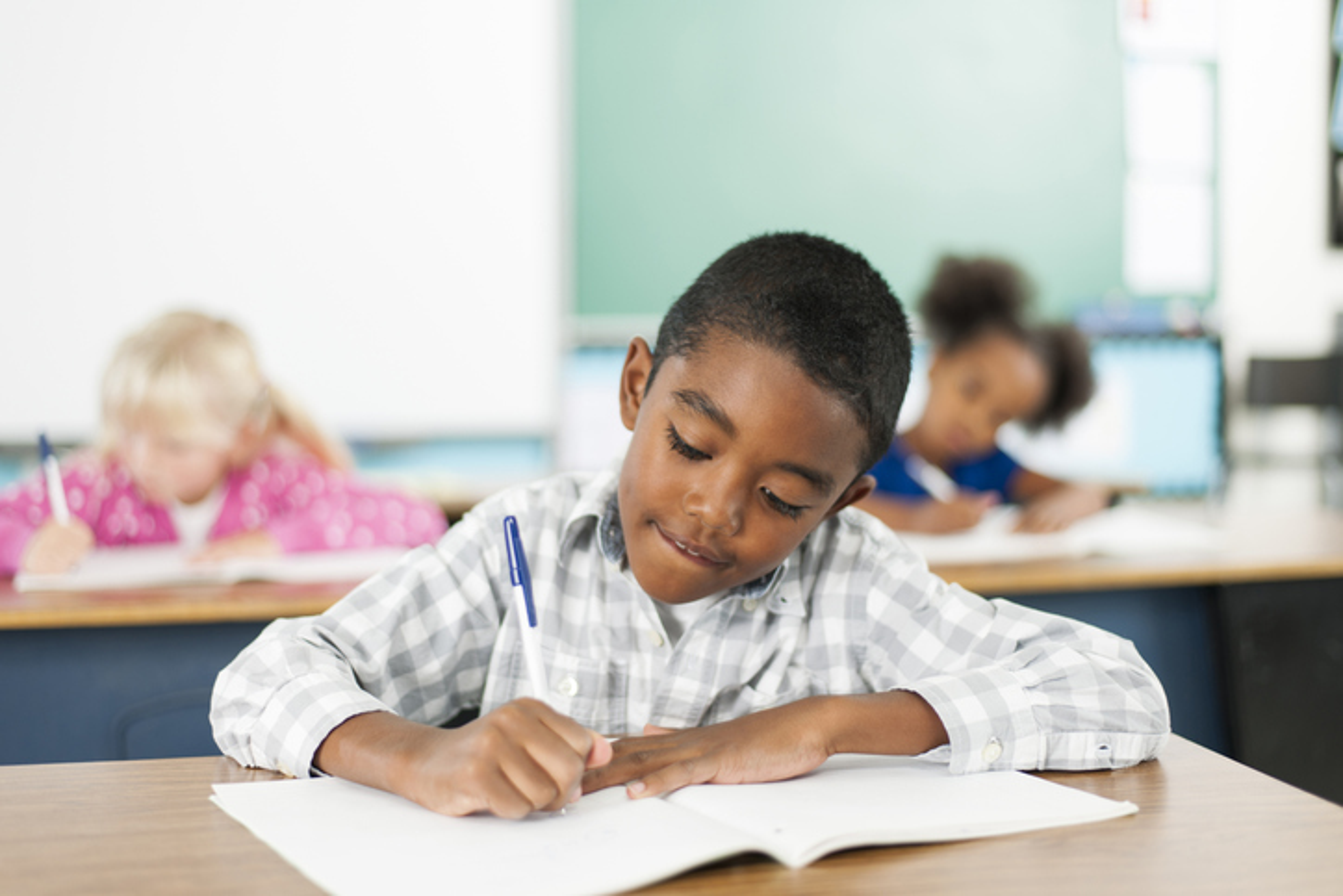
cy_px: 448
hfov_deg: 39.6
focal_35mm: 50
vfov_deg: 27.0
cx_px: 672
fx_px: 1866
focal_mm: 50
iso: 100
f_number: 1.8
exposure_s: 1/200
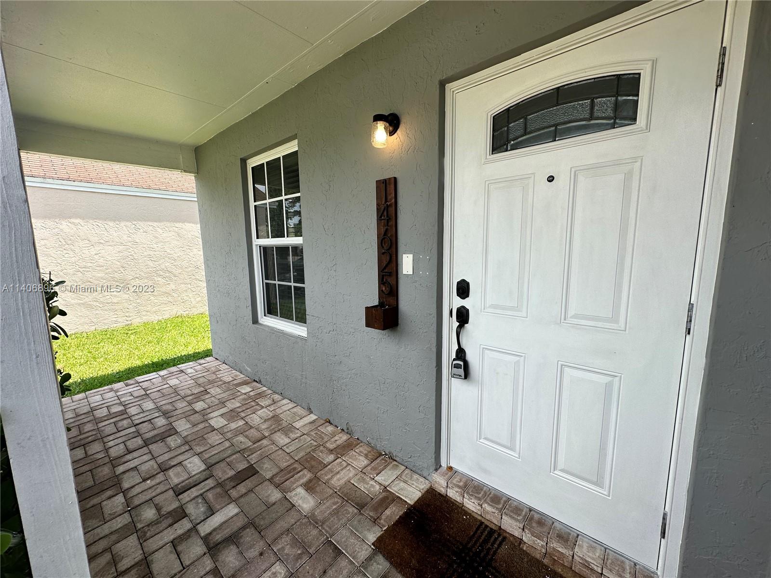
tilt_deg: -8.5
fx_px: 312
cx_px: 386
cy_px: 289
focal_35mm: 14
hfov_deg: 102.1
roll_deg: +0.7
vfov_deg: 85.7
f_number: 2.2
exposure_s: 1/511
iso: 40
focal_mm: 2.22
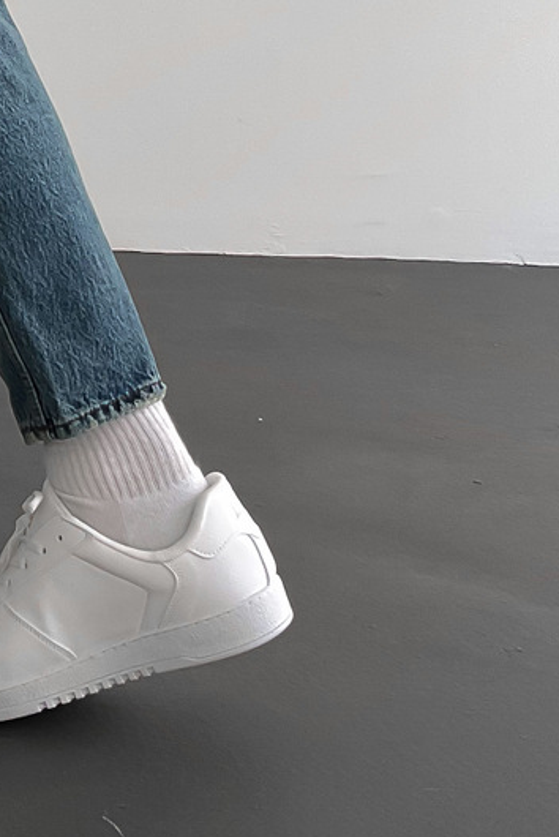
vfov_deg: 21.2
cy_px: -101
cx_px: -137
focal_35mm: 91
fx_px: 2117
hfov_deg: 14.5
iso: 50
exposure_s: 1/120
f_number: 1.8
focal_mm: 3
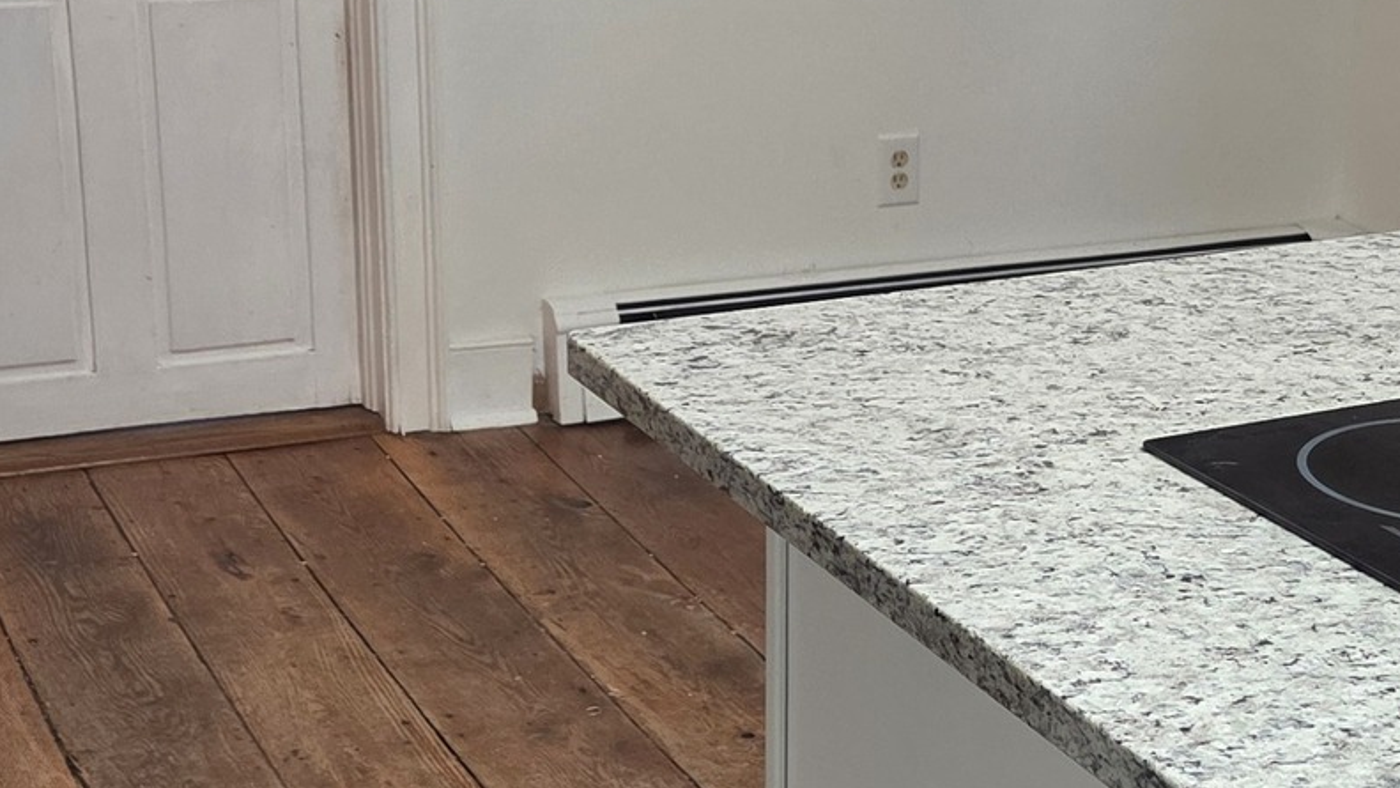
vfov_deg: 16.5
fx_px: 2710
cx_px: 1115
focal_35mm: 73
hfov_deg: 28.4
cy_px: 398
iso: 200
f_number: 1.8
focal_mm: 5.4
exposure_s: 1/120
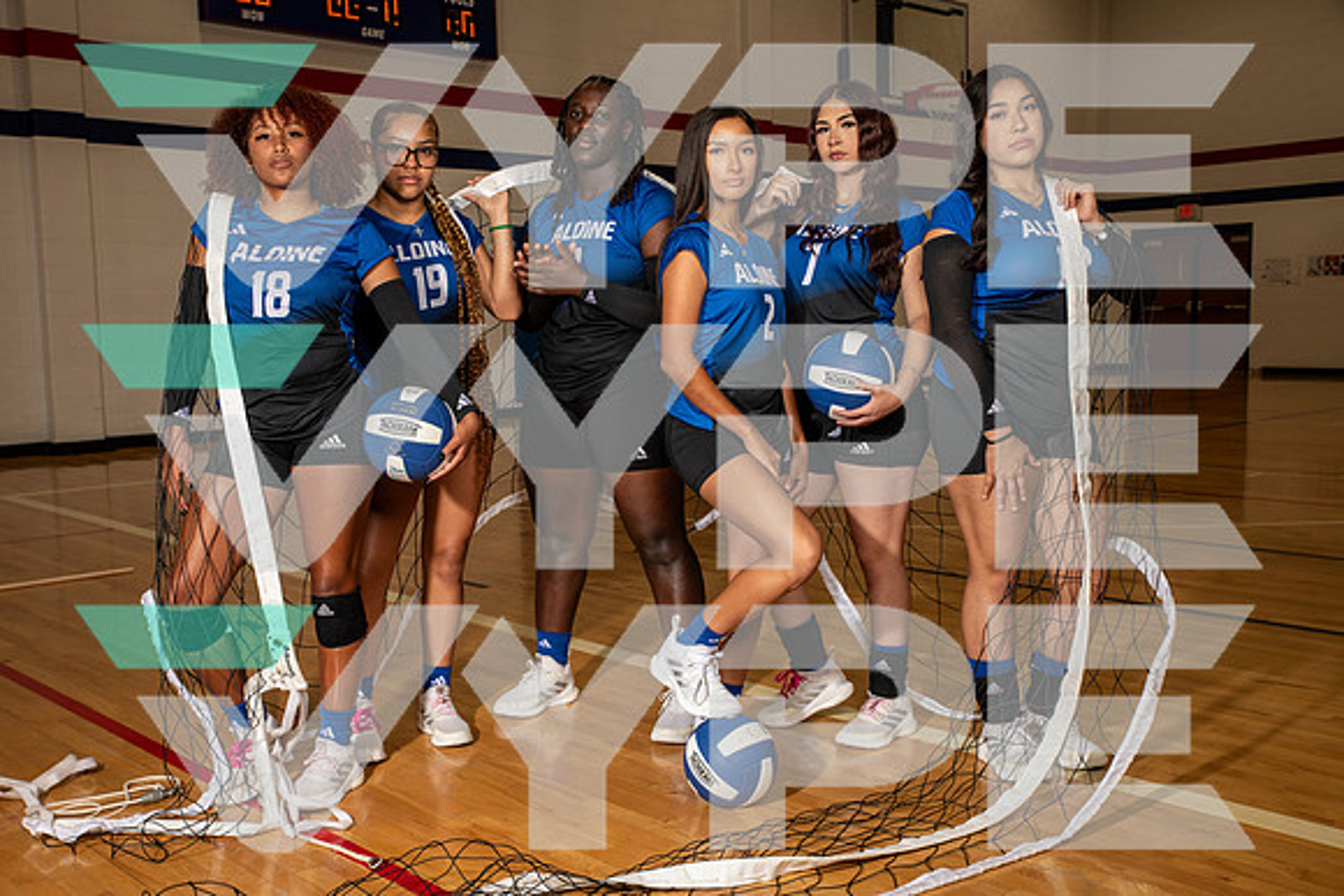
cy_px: 448
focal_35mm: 36
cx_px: 672
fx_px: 1344
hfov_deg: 53.1
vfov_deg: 36.9
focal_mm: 36
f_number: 7.1
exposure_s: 1/250
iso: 320
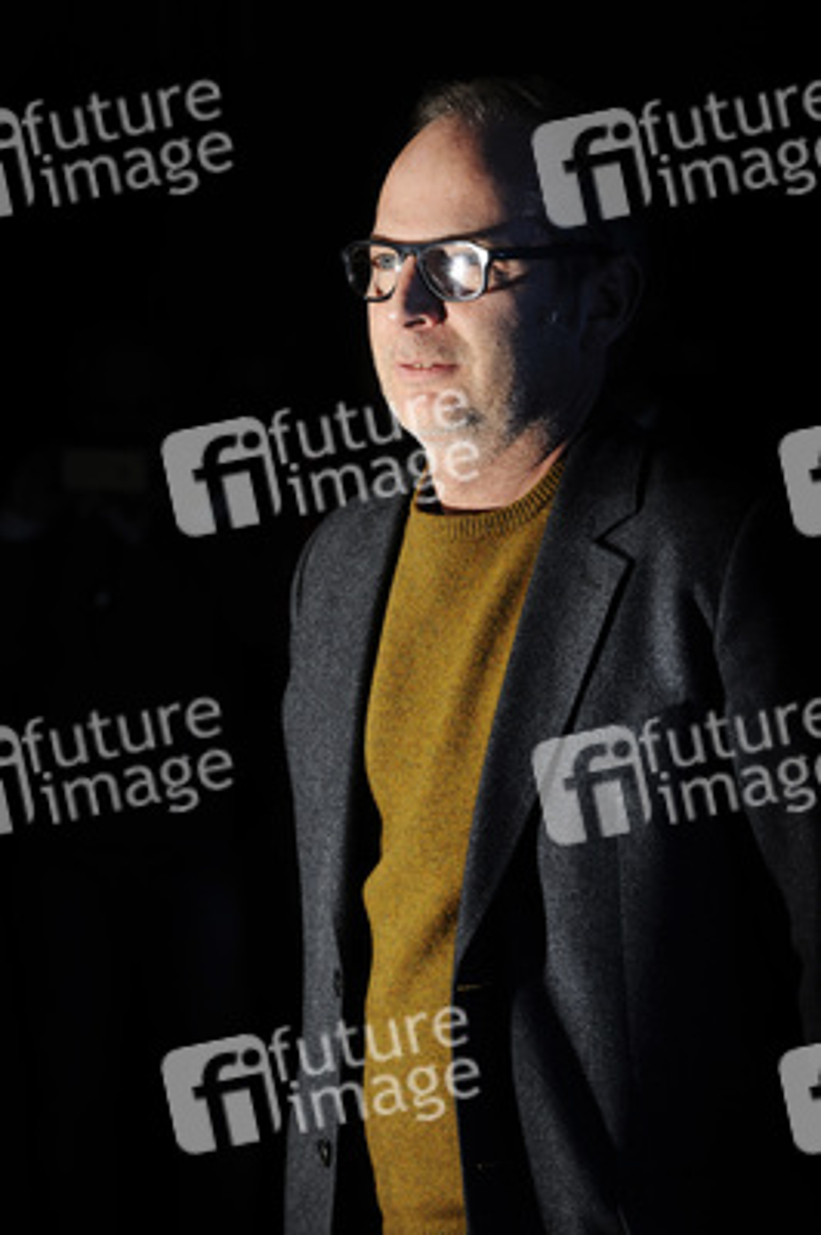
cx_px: 410
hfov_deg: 8.1
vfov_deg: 12.1
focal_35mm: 170
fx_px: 5825
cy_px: 618
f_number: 10
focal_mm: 170
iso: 200
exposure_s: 1/320
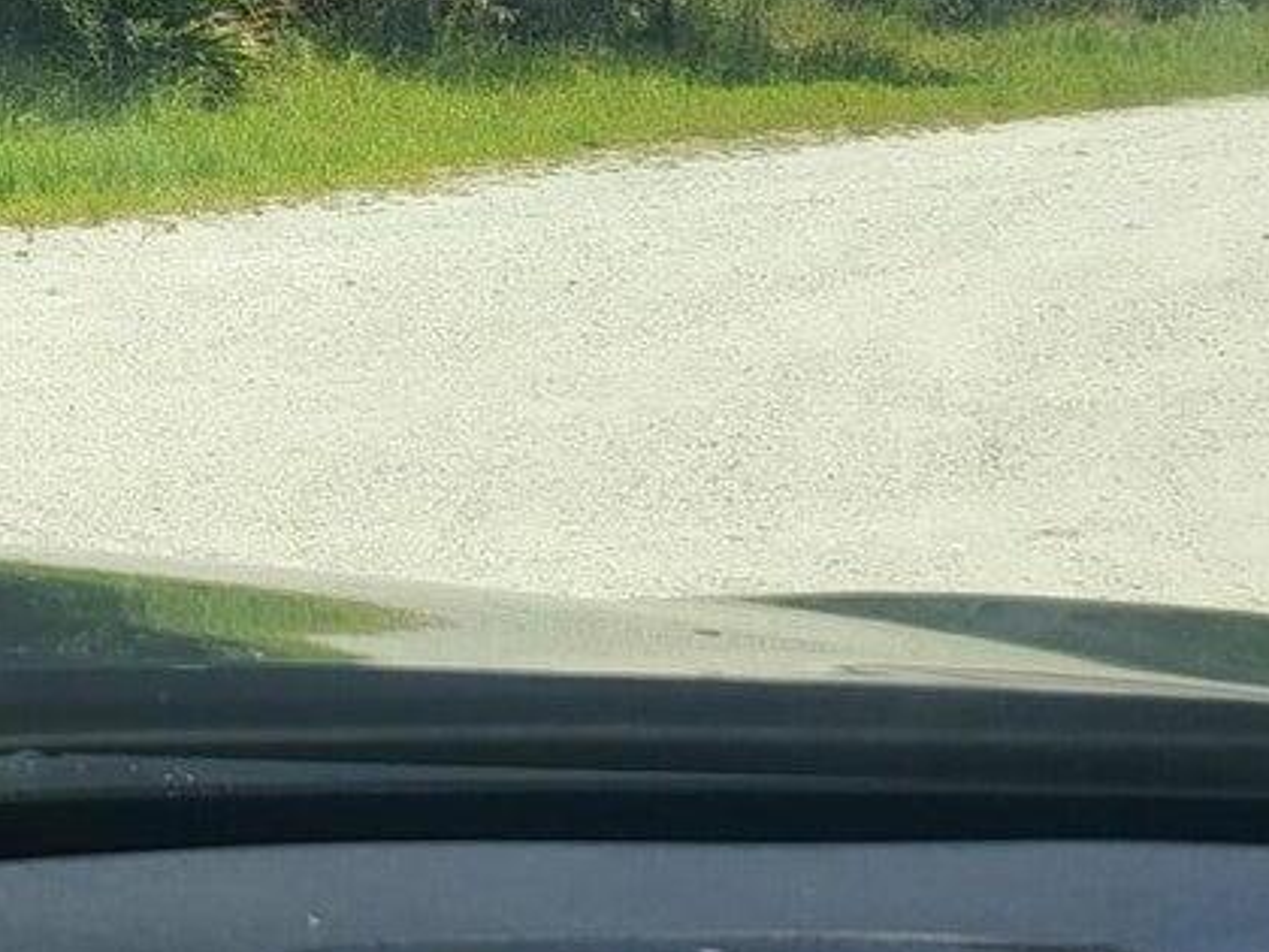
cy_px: -166
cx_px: -458
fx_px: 2859
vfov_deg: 18.0
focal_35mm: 78
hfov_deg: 22.0
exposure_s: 1/1641
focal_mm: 5
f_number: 1.8
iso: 40
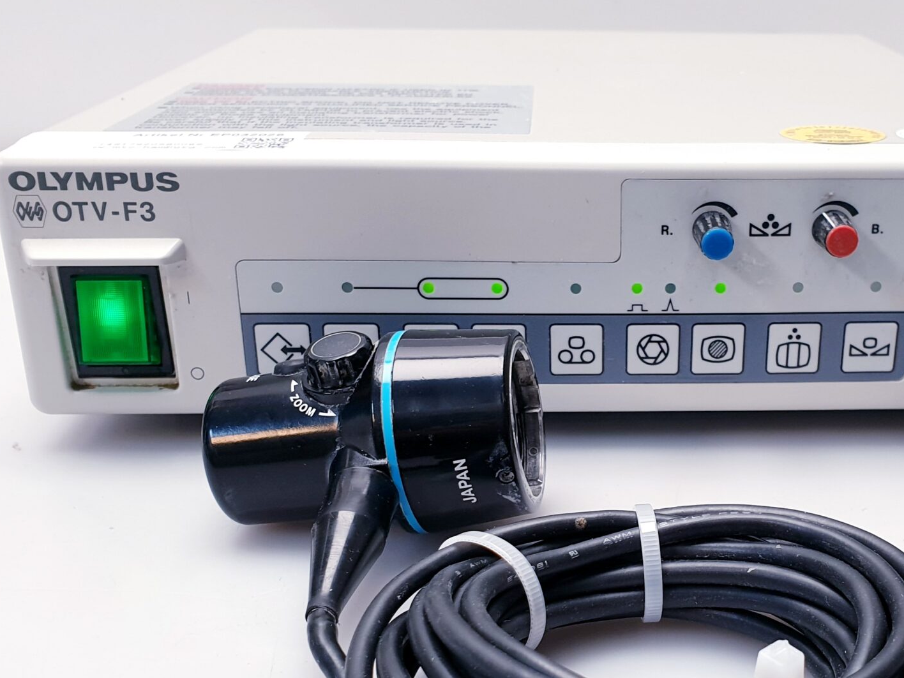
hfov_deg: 39.6
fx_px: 1227
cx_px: 645
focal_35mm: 47
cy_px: 454
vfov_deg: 30.6
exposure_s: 1/50
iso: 80
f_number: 2.4
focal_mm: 4.3
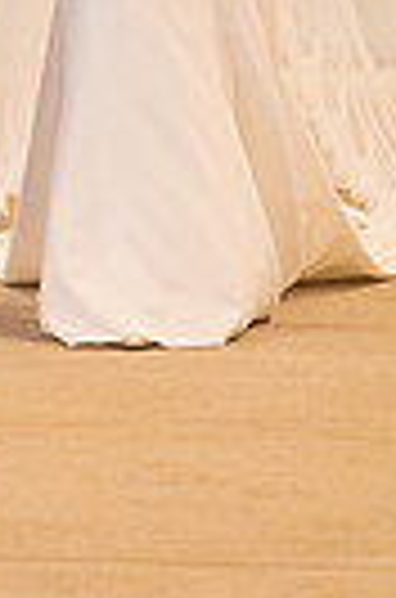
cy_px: -386
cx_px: -394
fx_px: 6054
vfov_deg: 5.6
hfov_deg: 3.7
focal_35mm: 365
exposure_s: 1/320
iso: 1600
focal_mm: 70
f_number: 2.8
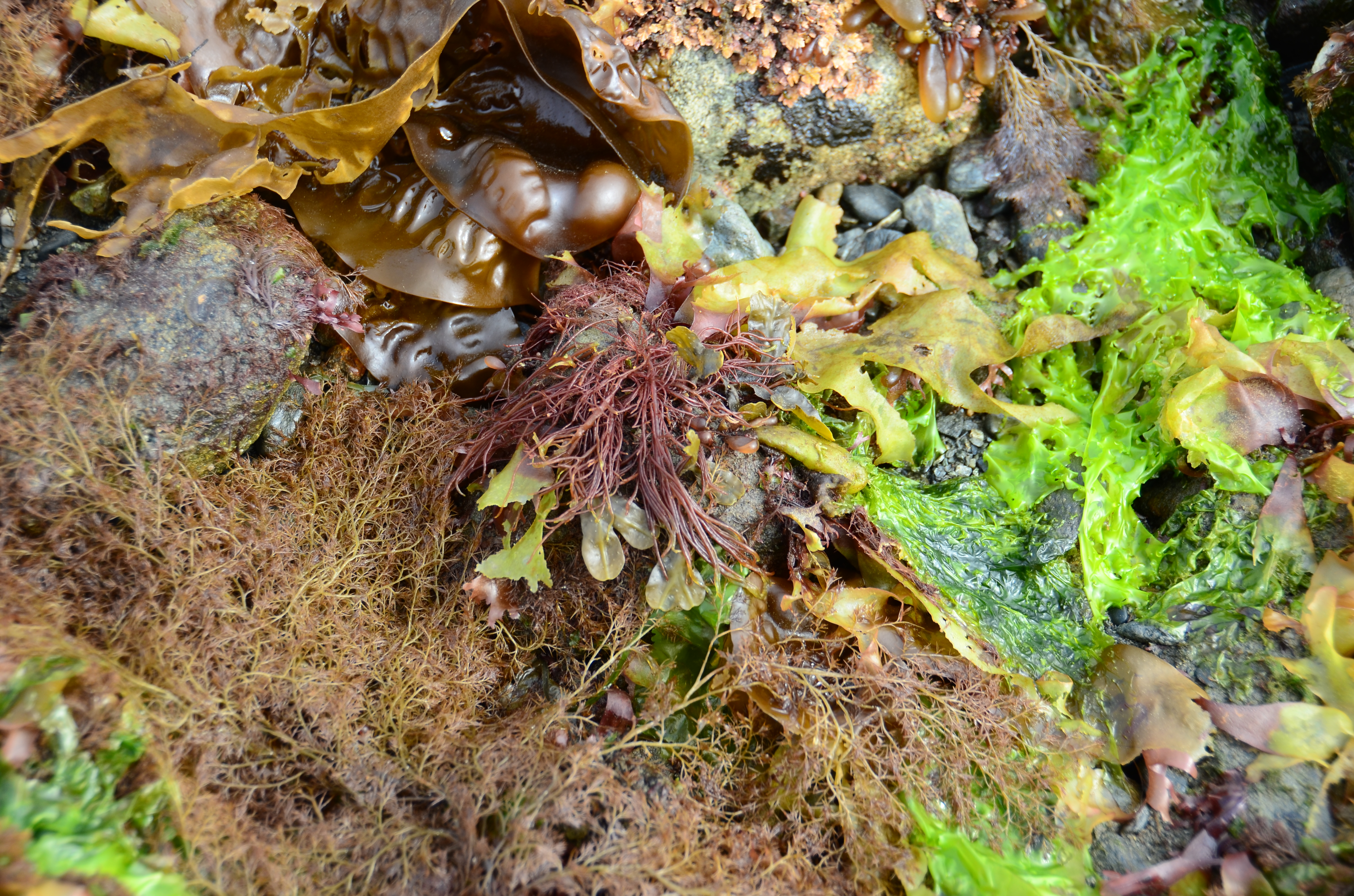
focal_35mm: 75
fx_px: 2815
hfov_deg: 27.0
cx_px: 677
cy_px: 448
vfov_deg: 18.1
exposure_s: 1/200
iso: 160
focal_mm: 50
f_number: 4.8
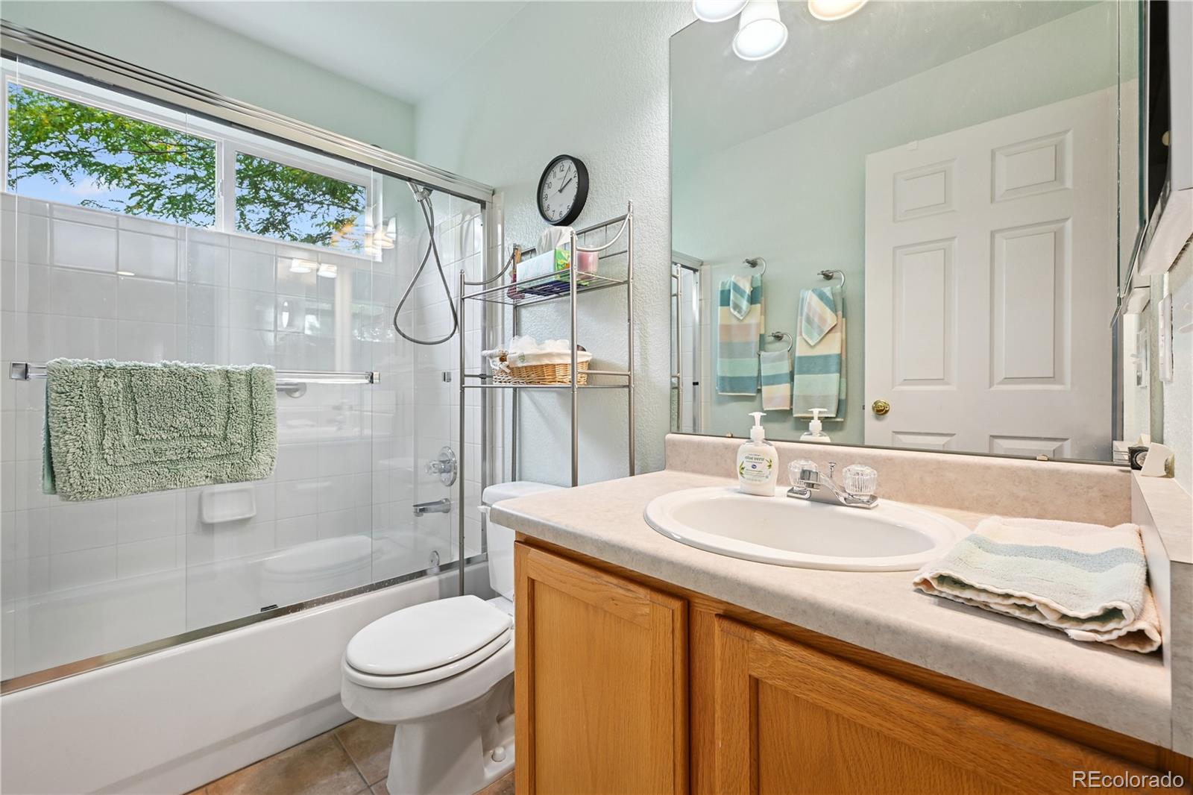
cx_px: 596
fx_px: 497
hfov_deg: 100.4
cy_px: 398
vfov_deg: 77.3
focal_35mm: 15
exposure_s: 1/15
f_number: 11
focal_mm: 15
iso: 800
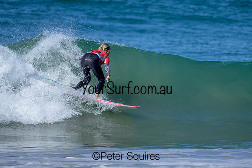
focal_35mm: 1100
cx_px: 117
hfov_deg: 1.9
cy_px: 54
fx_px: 7700
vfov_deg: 1.3
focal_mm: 800
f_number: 6.3
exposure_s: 1/2000
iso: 320
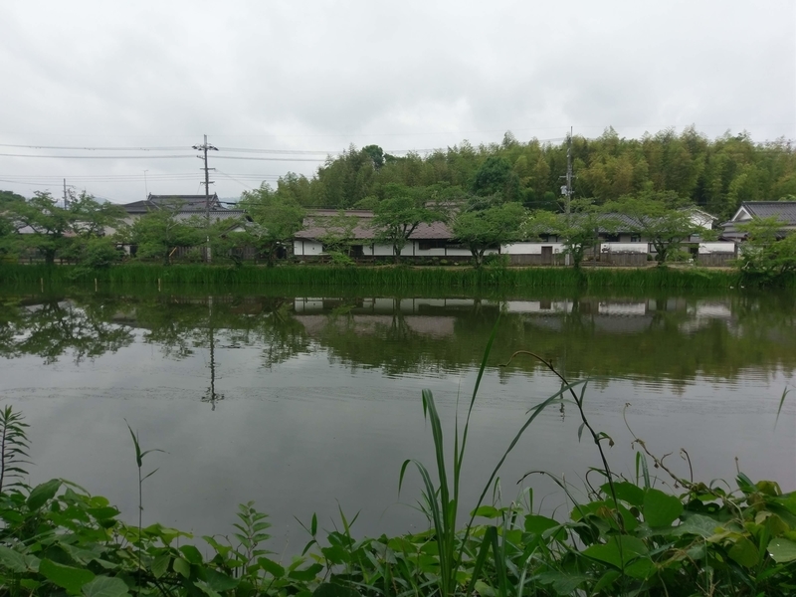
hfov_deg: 67.3
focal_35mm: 26
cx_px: 398
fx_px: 598
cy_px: 298
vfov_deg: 53.1
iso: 100
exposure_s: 1/1627
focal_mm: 4.58
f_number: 1.8
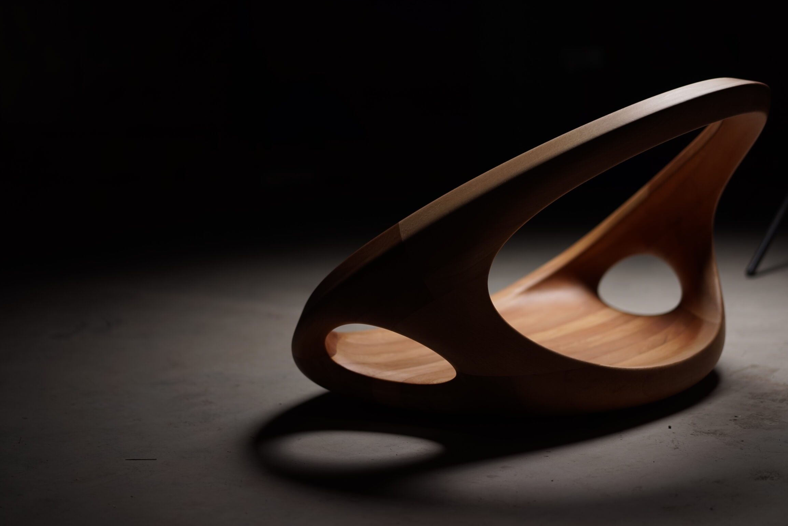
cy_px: 238
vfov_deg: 22.3
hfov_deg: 32.9
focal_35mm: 61
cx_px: 412
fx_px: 1336
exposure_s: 1/80
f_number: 1.8
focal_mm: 55
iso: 100
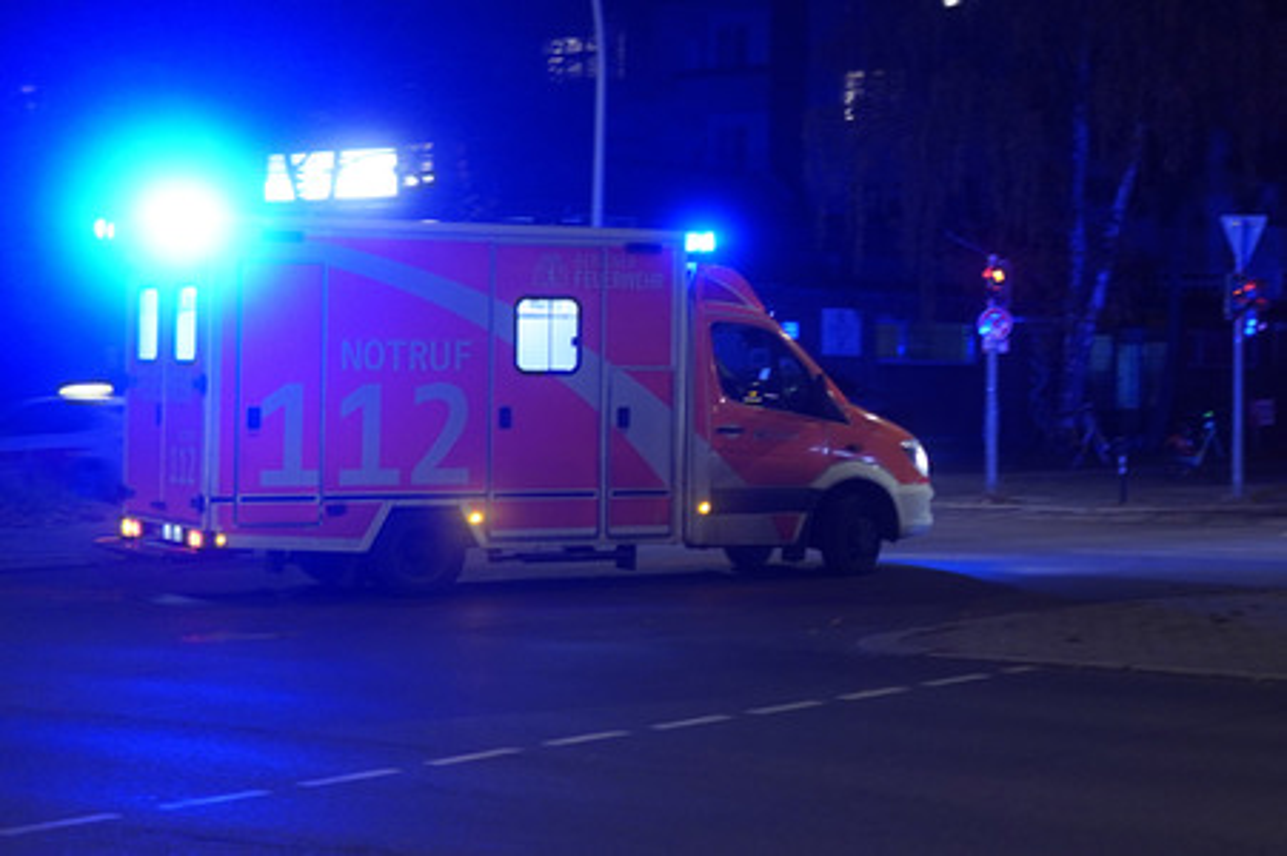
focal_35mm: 45
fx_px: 1608
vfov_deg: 29.8
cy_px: 428
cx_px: 644
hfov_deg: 43.6
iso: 640
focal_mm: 30
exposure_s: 1/40
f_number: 1.6
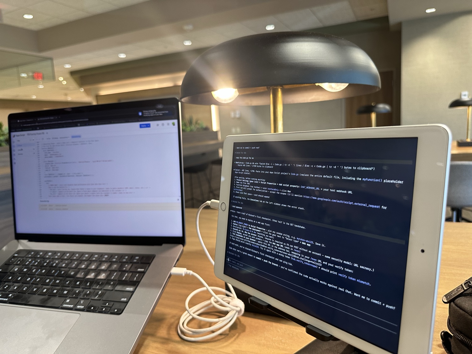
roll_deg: +2.9
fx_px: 327
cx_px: 236
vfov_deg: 56.8
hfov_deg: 71.6
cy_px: 177
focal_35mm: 24
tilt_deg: -9.1
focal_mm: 6.86
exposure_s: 1/60
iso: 250
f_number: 1.78
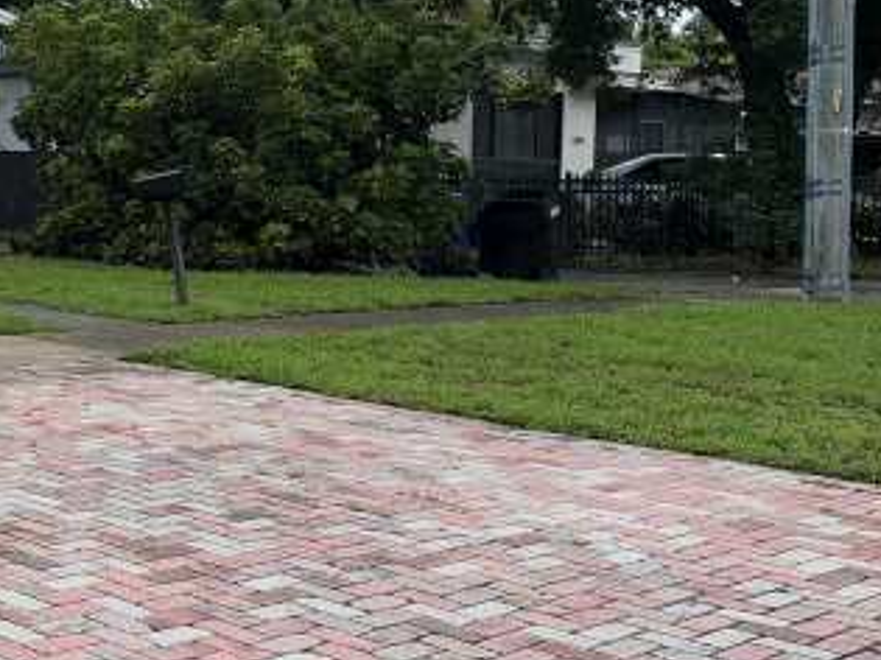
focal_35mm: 61
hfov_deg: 28.2
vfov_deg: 23.9
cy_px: 235
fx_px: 1552
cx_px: -143
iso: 100
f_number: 1.78
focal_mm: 6.76
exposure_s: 1/2169
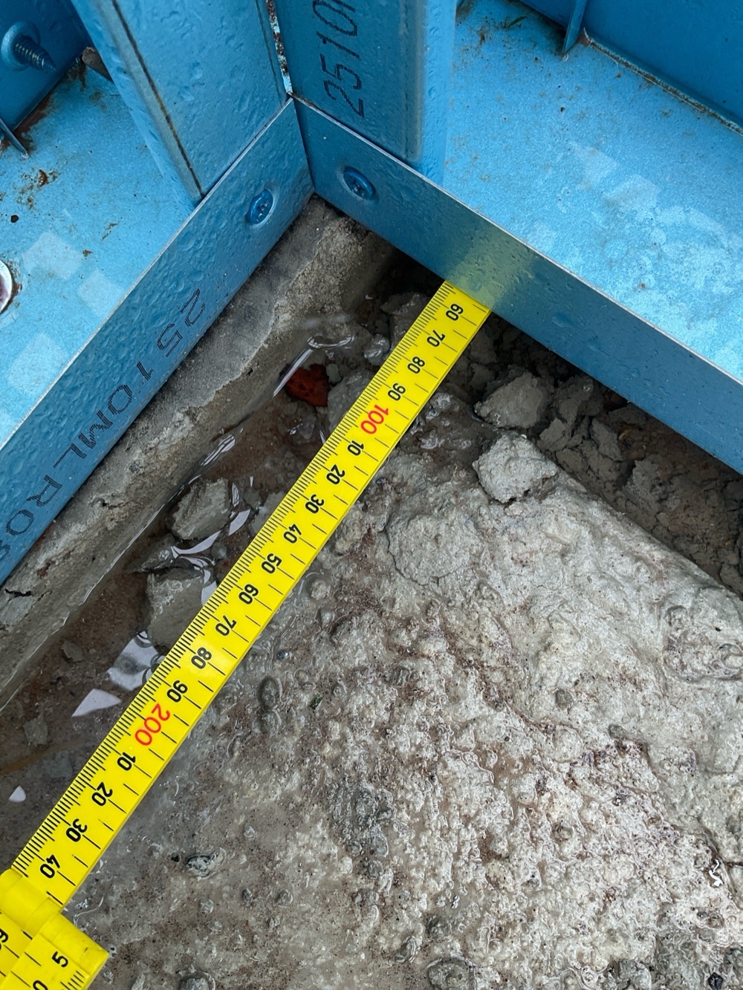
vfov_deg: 61.7
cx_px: 372
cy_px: 495
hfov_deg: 48.2
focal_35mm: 29
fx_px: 830
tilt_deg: -78.9
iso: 40
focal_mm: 3
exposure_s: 1/120
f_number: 1.8
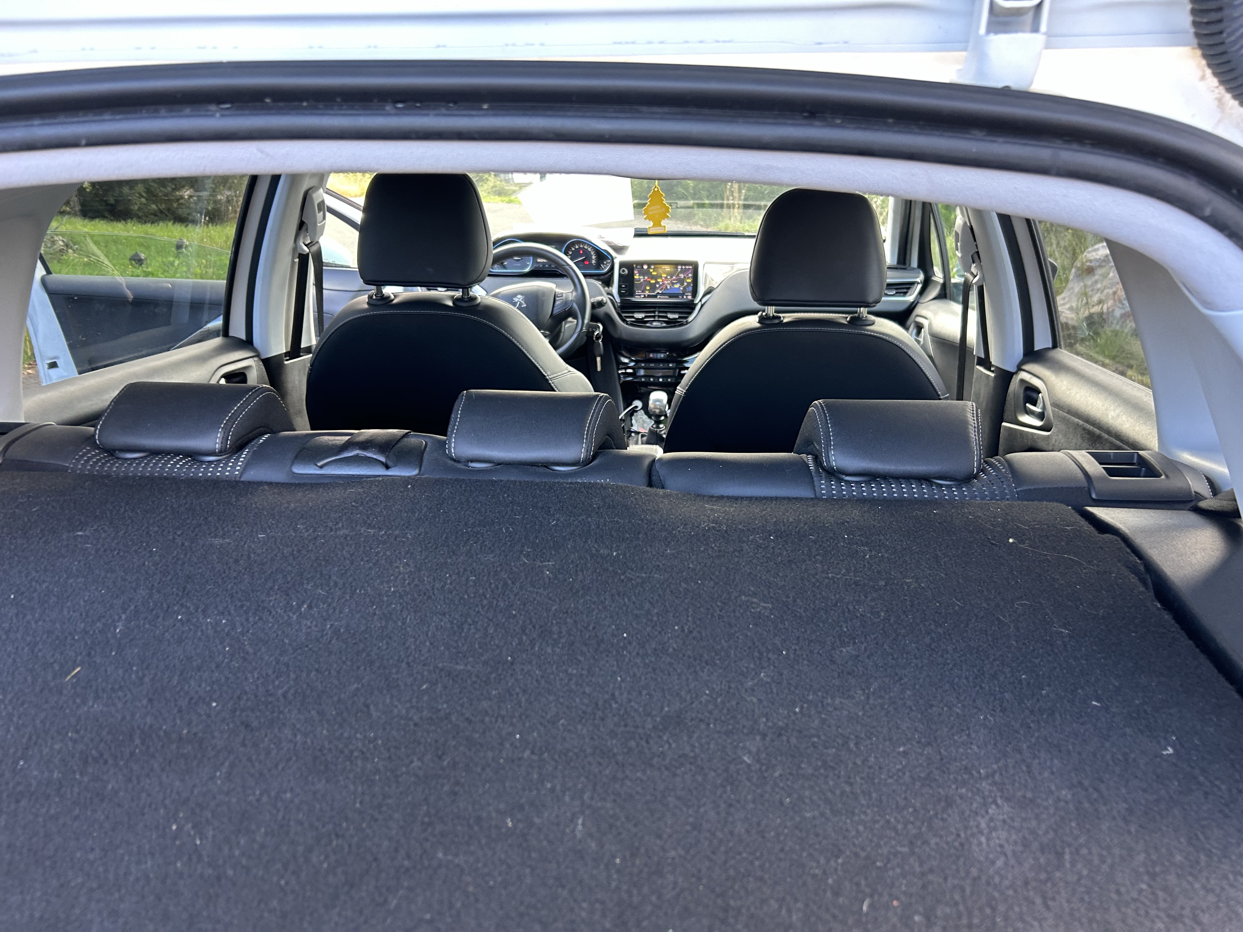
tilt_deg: -18.3
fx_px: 934
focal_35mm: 26
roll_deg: +1.5
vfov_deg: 53.1
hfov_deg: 67.3
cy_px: 466
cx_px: 622
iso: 125
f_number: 1.5
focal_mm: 5.7
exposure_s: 1/98
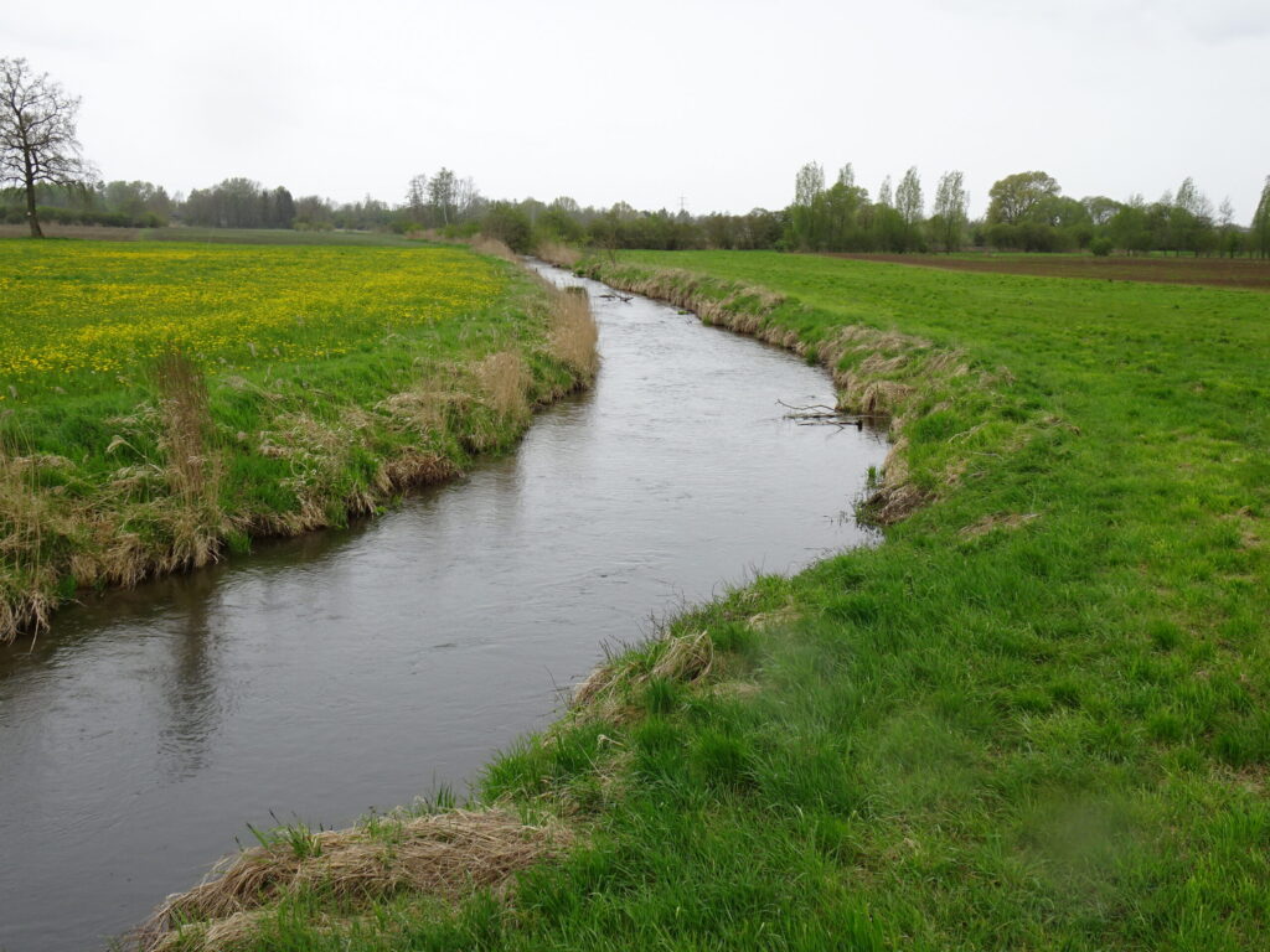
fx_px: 1284
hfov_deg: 52.6
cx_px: 635
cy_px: 476
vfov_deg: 40.7
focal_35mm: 35
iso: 80
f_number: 4
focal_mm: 5.98
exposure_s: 1/200
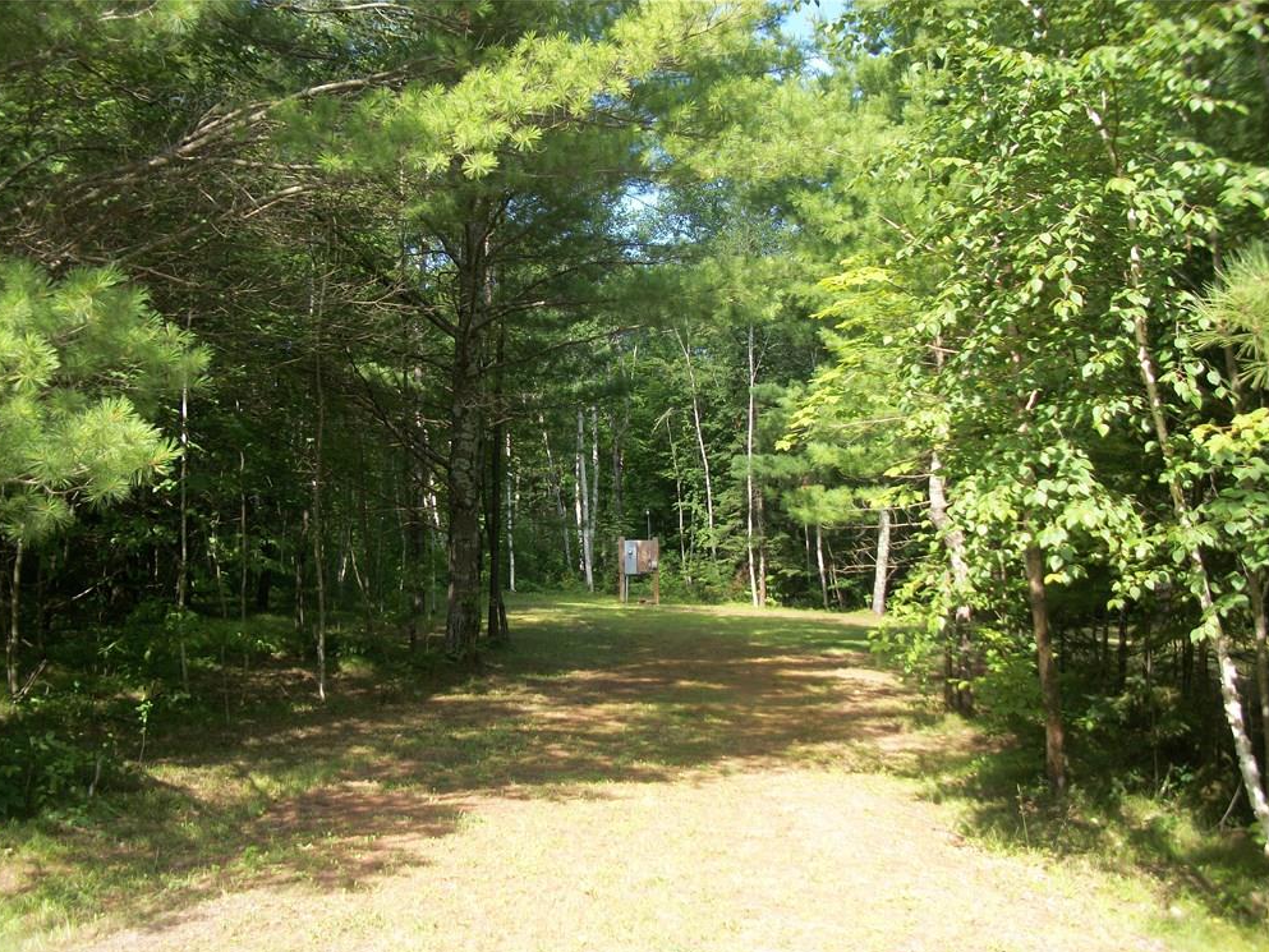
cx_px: 619
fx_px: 1210
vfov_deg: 42.9
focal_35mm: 33
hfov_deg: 55.3
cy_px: 489
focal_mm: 5.7
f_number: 2.9
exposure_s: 1/320
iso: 80
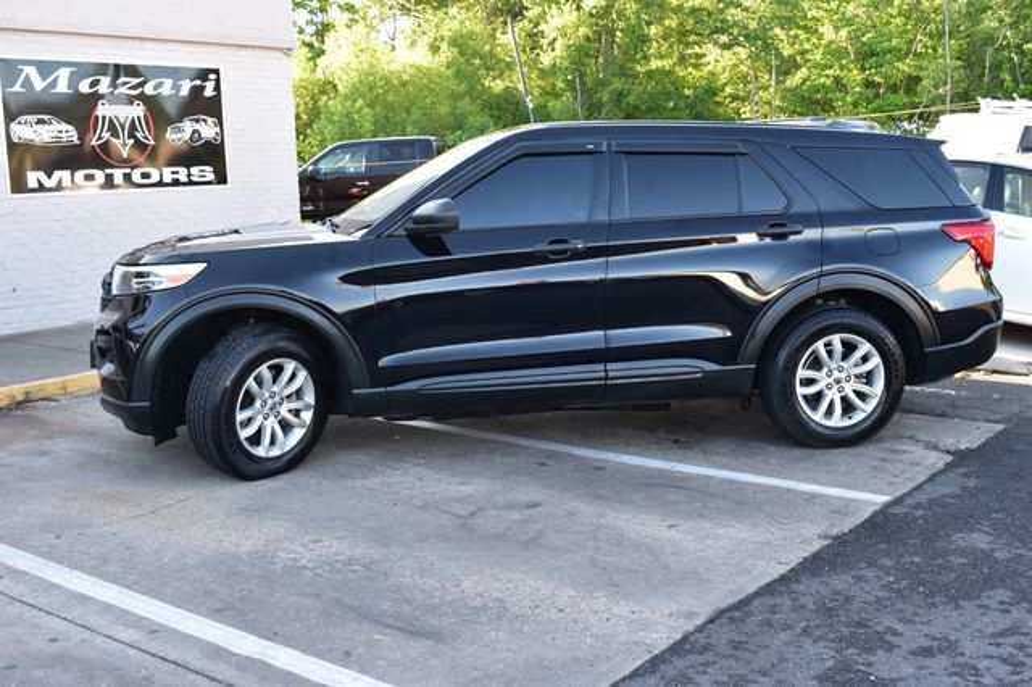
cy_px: 344
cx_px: 516
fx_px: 1160
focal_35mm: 40
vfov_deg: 33.0
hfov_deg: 47.9
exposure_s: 1/60
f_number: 8
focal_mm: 27
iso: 400
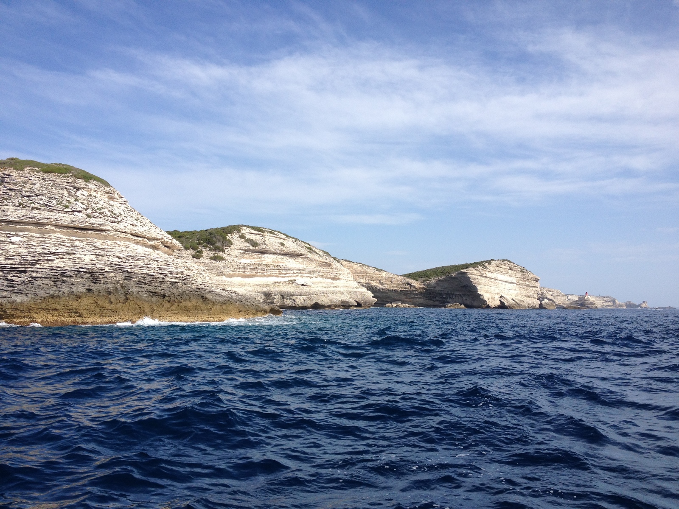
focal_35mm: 35
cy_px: 254
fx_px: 687
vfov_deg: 40.7
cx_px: 340
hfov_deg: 52.6
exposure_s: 1/1972
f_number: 2.4
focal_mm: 4.28
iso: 64
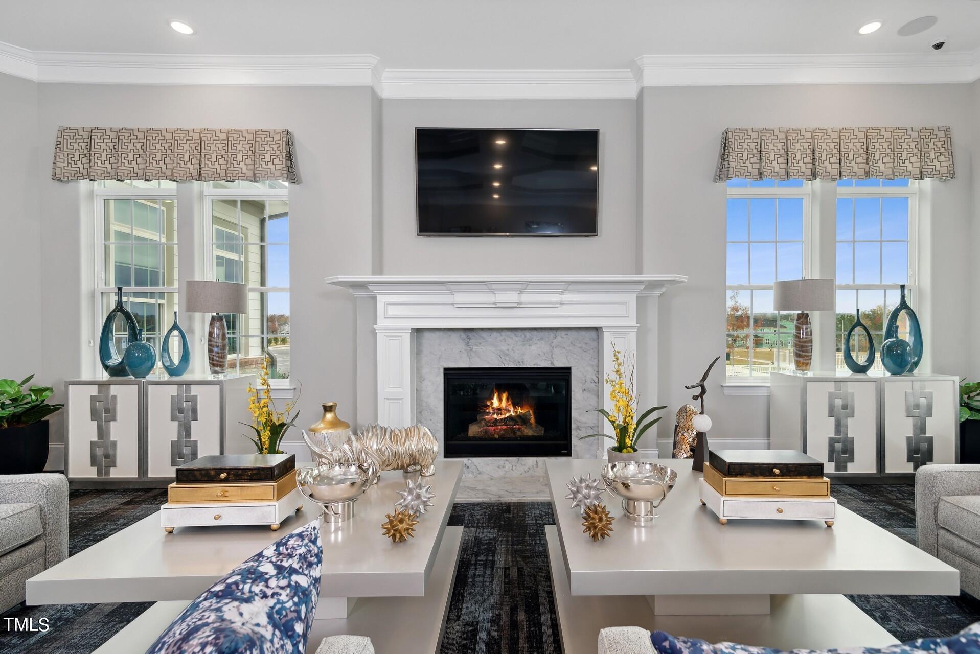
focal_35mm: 16
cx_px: 490
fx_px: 436
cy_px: 327
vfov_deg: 73.8
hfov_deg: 96.7
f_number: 8
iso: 200
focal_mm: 16
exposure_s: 1/40
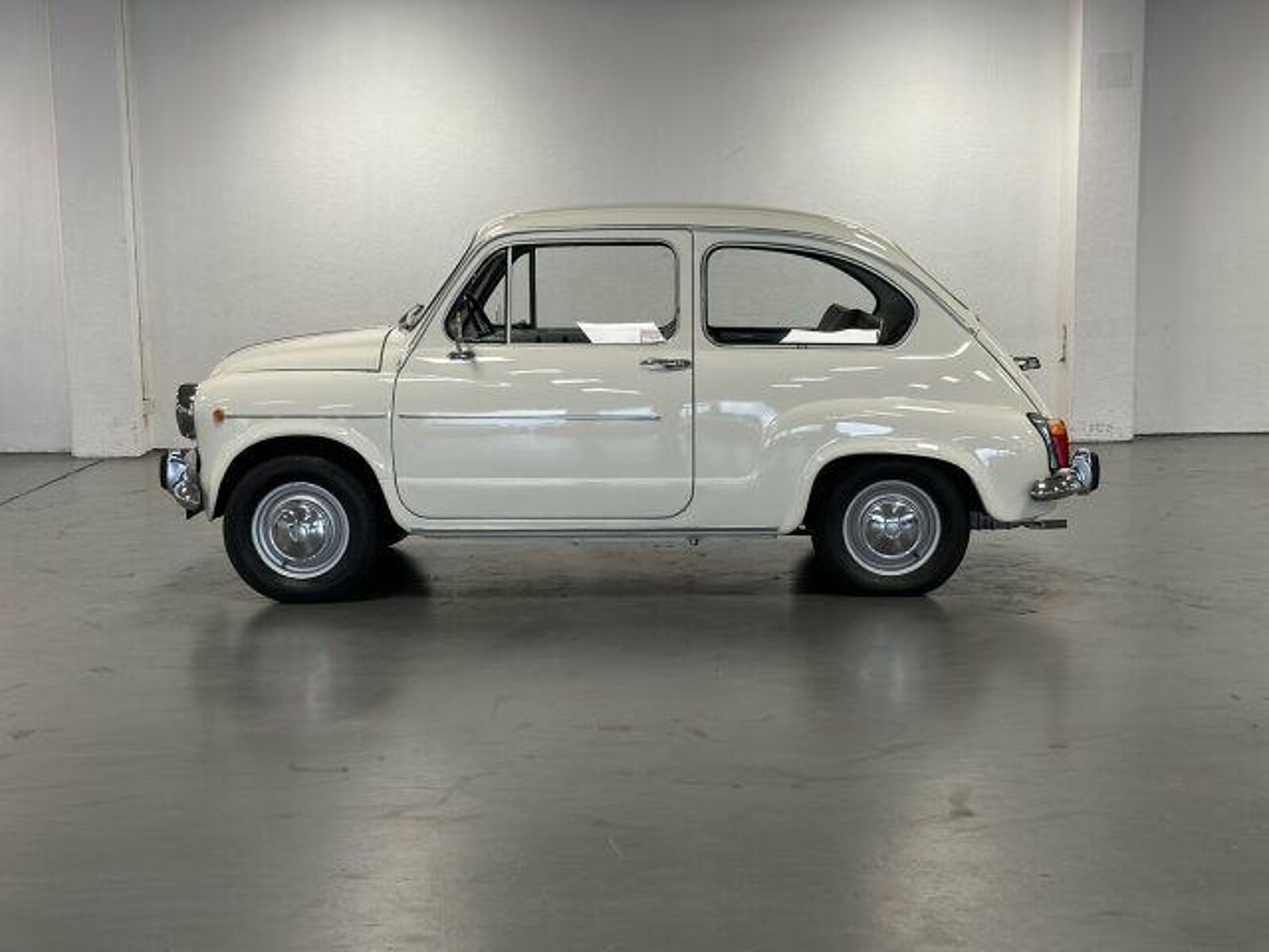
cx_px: 634
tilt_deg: -7.5
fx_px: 1760
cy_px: 476
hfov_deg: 39.7
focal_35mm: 48
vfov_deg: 30.3
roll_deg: +0.2
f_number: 1.78
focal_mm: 6.86
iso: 125
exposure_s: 1/105
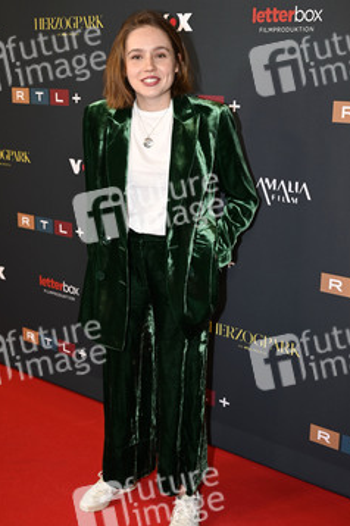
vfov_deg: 41.1
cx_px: 191
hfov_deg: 28.0
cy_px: 282
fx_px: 701
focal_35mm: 48
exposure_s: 1/160
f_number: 6.3
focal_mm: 43
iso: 800
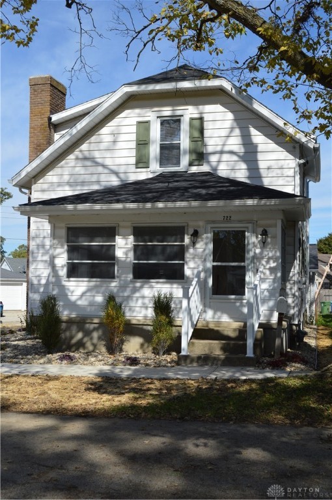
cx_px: 166
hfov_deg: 31.8
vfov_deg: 46.5
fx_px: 583
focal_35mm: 42
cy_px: 250
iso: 100
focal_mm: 28
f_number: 8
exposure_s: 1/250
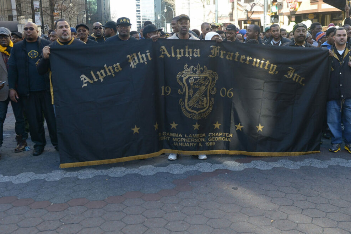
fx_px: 439
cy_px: 109
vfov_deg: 29.9
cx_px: 183
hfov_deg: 43.6
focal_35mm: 45
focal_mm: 38
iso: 500
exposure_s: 1/400
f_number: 4.5
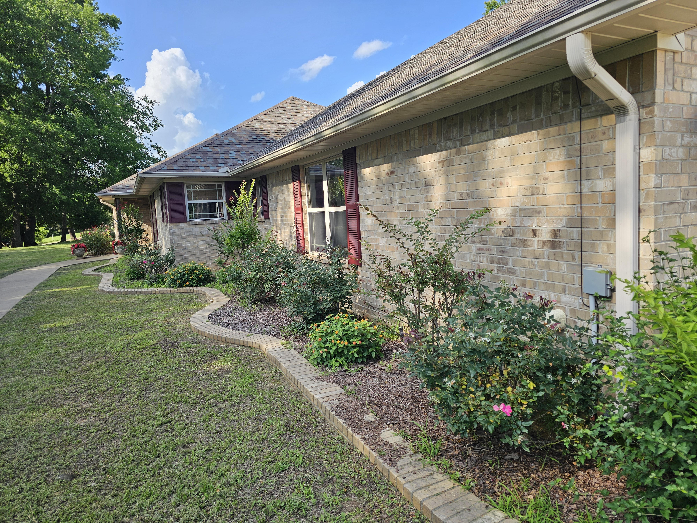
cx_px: 348
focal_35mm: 23
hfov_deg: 73.9
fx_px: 463
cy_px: 262
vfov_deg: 58.9
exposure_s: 1/273
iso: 10
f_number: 1.7
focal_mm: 6.3
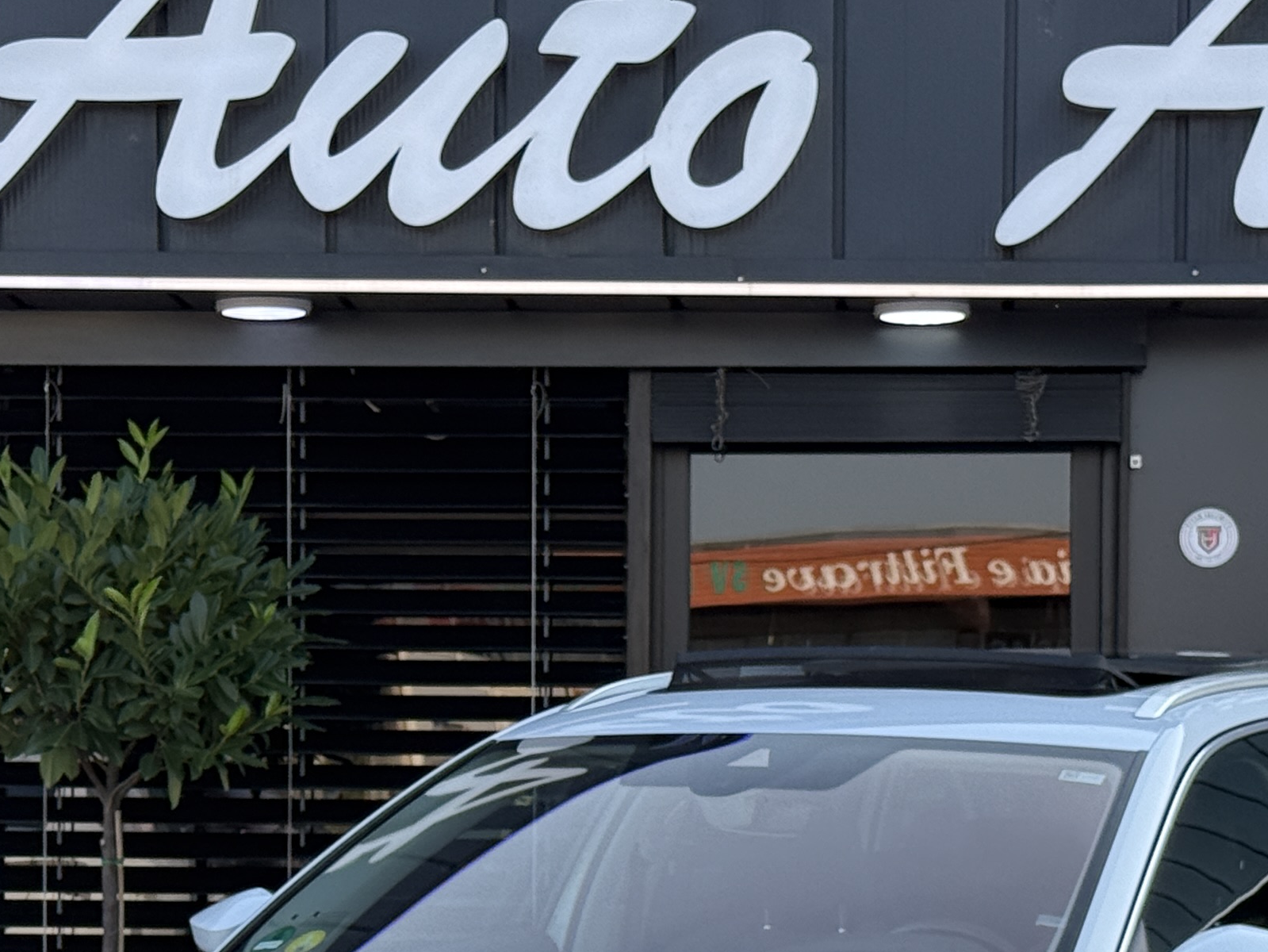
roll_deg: -0.5
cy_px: 918
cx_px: 639
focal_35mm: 121
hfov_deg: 16.3
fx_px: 4433
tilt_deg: -1.8
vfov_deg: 12.1
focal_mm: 6.76
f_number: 1.78
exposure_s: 1/1167
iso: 100
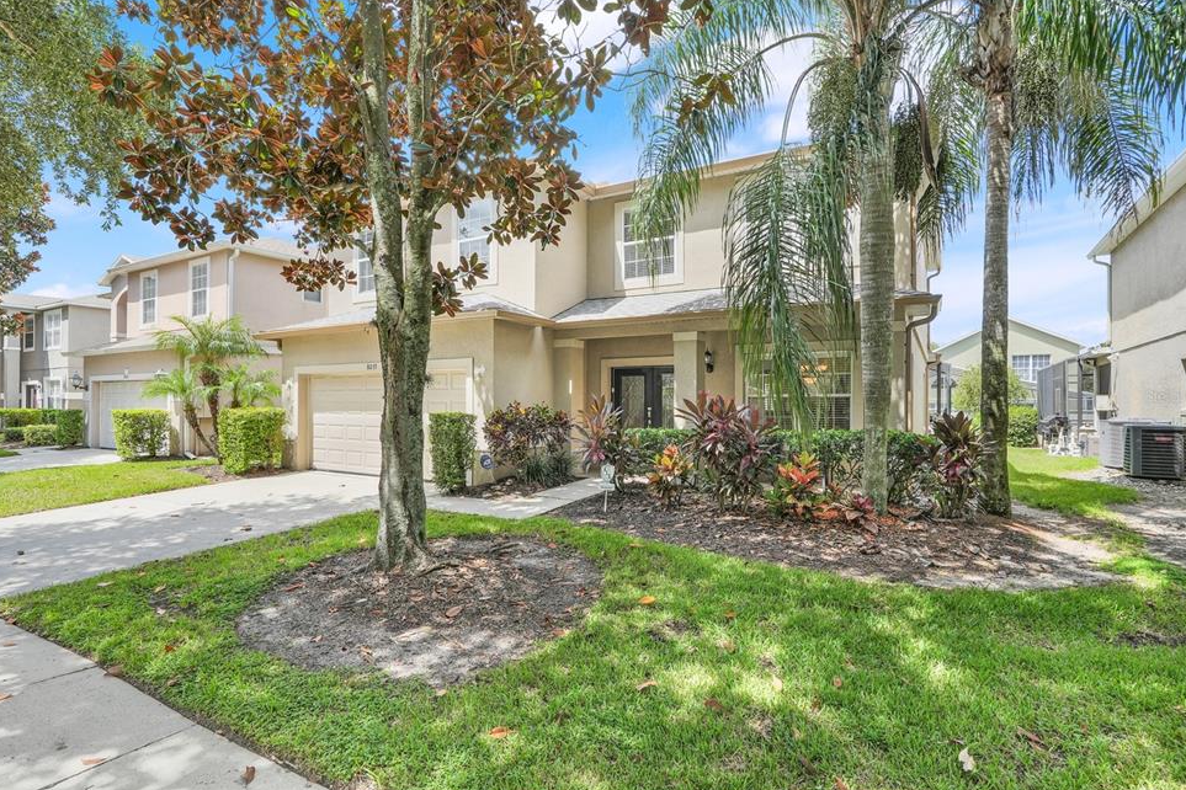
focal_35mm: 17
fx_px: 560
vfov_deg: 70.4
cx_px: 585
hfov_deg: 93.3
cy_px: 396
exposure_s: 1/250
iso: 250
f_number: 9
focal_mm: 16
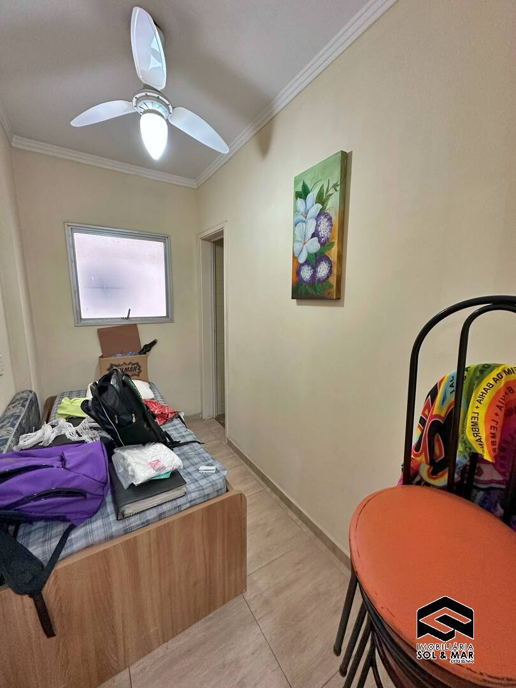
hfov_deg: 85.7
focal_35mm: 14
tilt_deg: -9.7
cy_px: 344
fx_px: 278
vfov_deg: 102.1
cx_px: 258
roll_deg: -1.2
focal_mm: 2.22
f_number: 2.2
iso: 400
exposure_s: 1/60
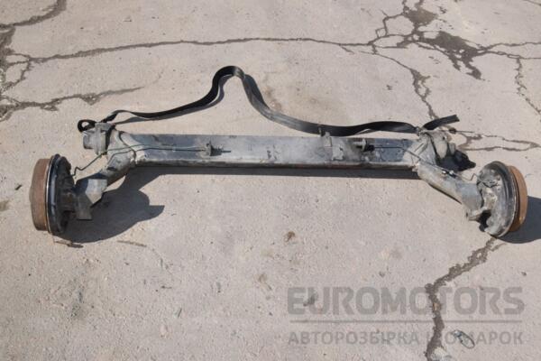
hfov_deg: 46.4
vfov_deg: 31.9
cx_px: 270
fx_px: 631
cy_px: 180
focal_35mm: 42
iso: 800
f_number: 25
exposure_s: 1/200
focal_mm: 28
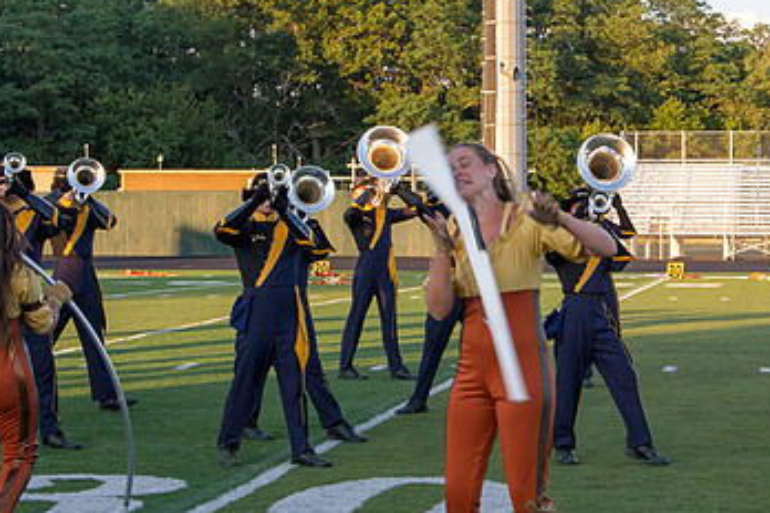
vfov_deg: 14.0
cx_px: 626
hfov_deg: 20.6
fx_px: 2096
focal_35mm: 98
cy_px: 239
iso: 640
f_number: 8
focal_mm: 40
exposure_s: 1/250
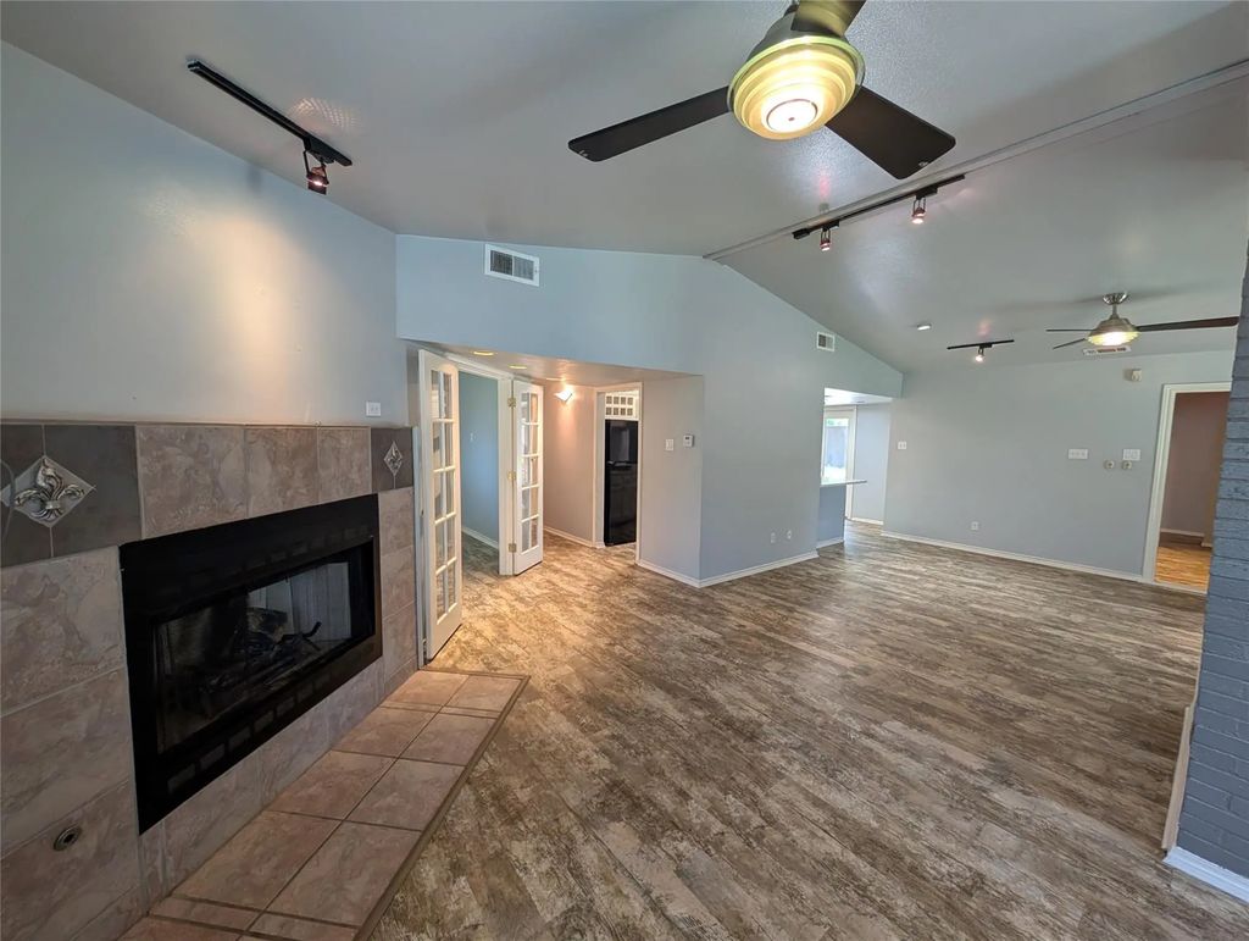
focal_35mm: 12
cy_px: 470
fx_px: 434
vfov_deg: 94.6
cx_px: 624
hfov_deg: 110.5
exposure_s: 1/60
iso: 72
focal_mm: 2.02
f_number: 1.7
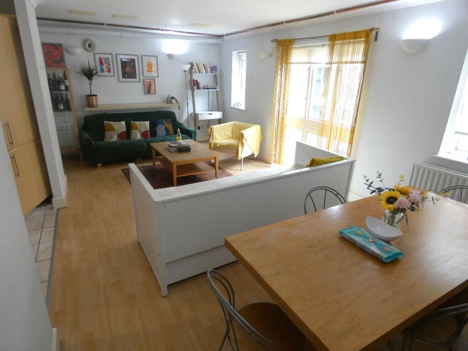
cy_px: 176
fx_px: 270
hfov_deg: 81.7
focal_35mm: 20
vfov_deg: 66.0
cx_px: 234
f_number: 2.8
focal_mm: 3.6
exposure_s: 1/60
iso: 500
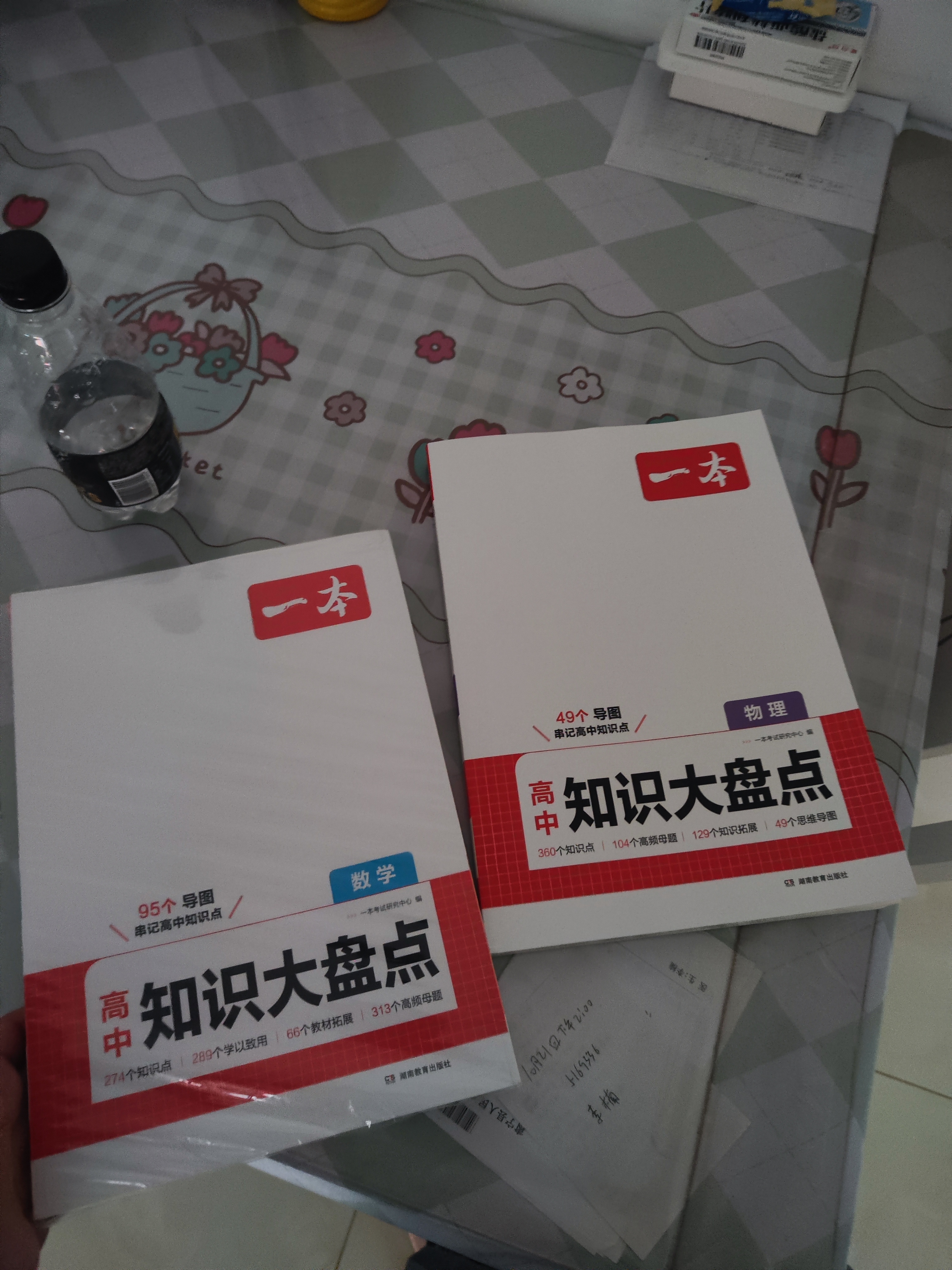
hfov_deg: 56.8
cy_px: 635
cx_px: 476
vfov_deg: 71.6
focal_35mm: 24
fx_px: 880
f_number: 1.88
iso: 1210
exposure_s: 1/25
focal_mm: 5.59
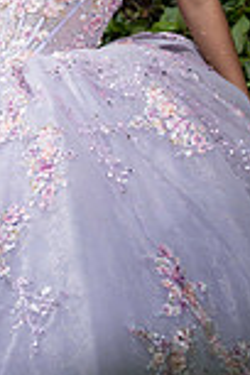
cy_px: 25
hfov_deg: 5.2
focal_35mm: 262
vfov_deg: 7.8
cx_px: -74
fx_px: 2729
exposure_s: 1/1000
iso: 80
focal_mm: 89
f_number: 2.8
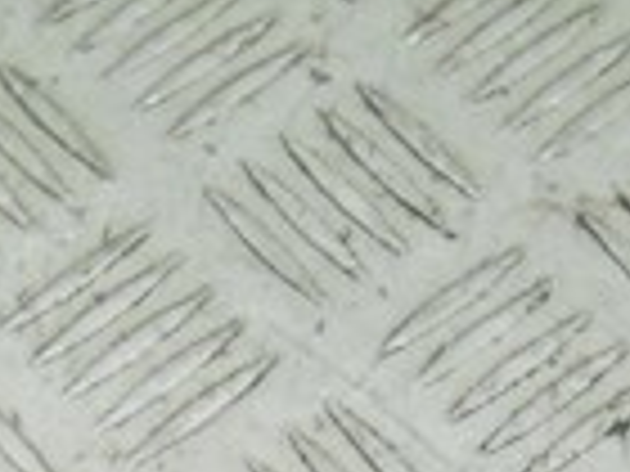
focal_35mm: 187
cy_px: 1061
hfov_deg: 10.5
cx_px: -50
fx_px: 3403
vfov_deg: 7.5
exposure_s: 1/30
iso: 200
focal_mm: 6.72
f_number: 3.1
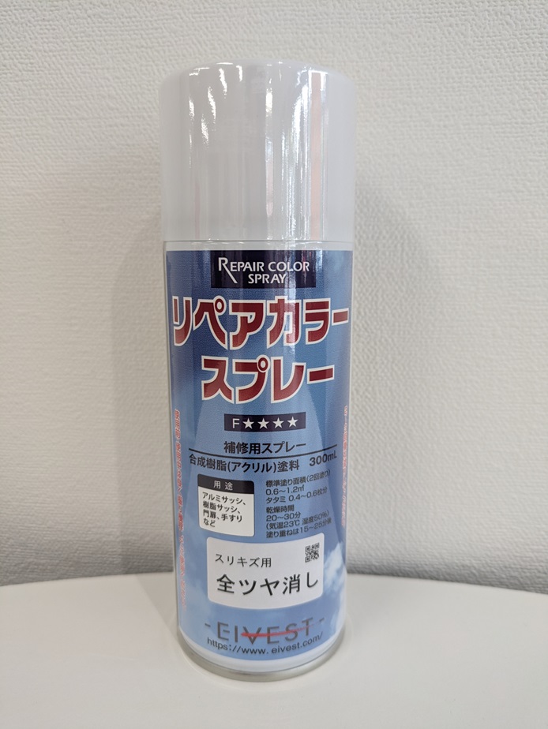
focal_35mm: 25
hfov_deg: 54.9
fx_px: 527
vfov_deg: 69.4
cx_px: 274
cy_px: 364
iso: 70
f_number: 1.89
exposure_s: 1/60
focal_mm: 5.43
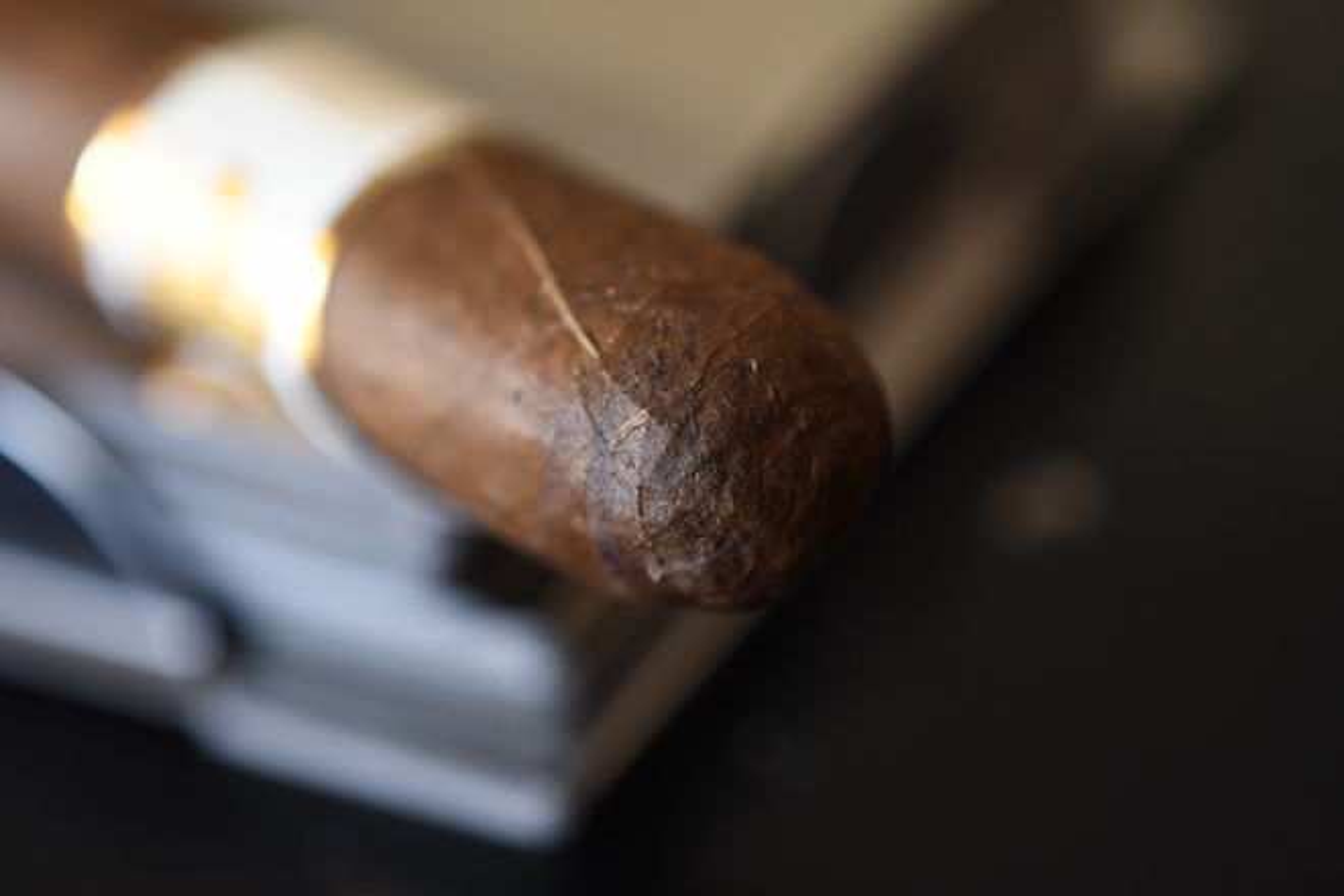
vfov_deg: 22.6
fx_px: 2240
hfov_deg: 33.4
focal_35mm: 60
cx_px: 672
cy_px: 448
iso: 800
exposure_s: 1/30
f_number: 4
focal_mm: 40
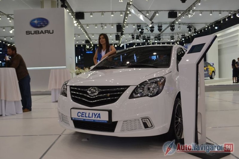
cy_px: 80
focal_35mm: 33
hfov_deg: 57.2
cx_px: 120
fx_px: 219
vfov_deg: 40.0
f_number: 5.6
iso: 400
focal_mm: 22
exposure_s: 1/125
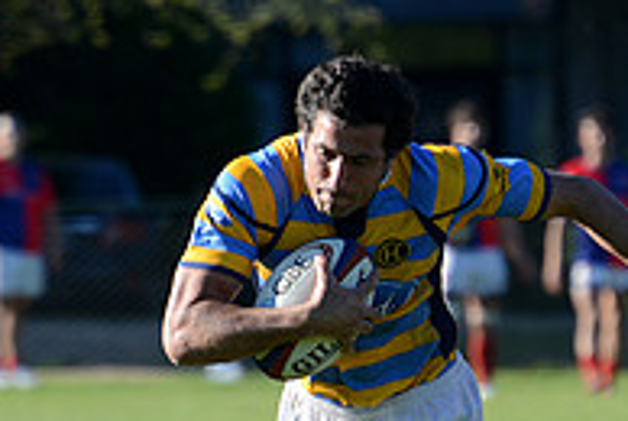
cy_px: 539
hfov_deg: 2.3
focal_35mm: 896
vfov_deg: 1.5
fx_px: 15654
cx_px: 337
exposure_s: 1/500
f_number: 5.6
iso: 320
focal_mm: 300
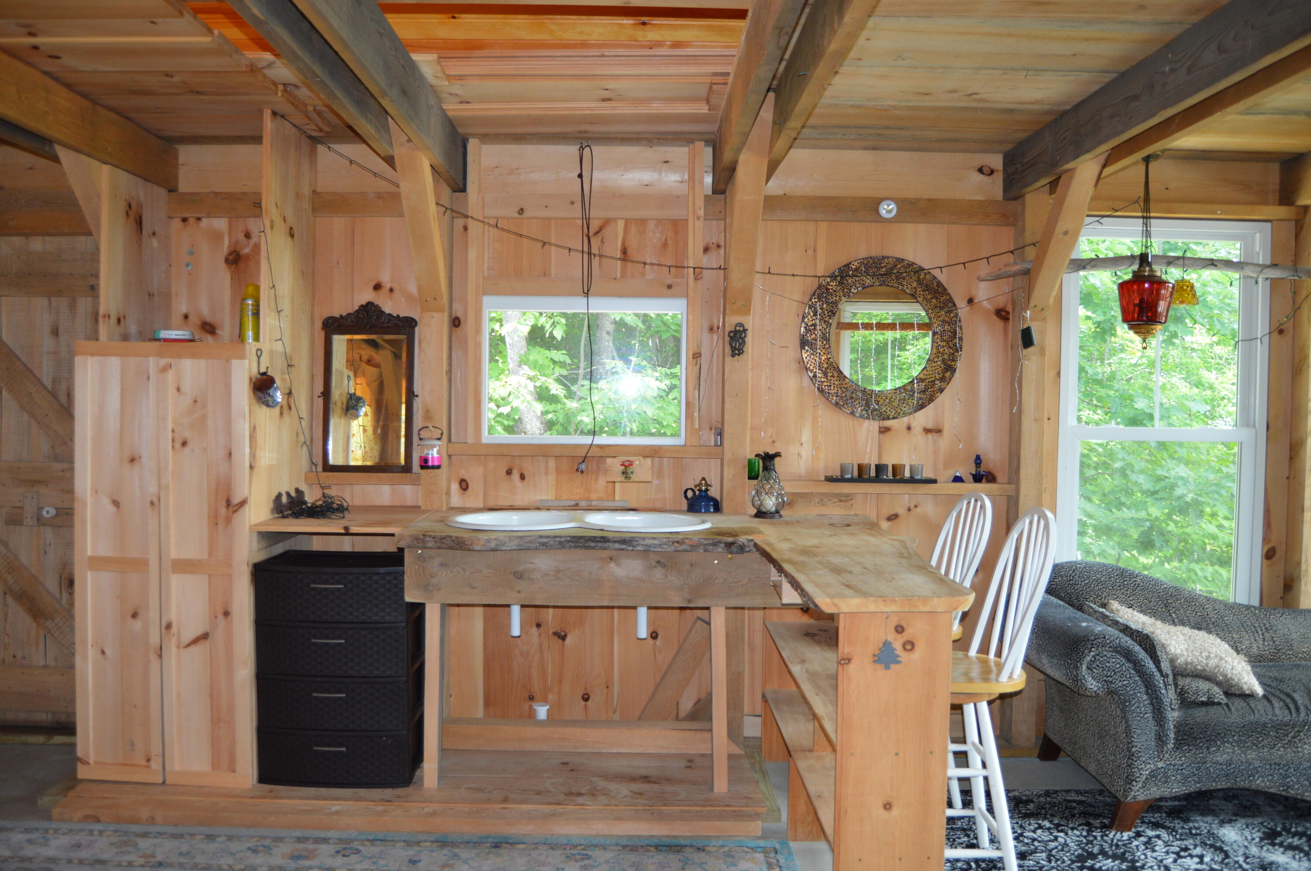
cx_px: 656
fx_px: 982
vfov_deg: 47.8
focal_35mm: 27
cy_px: 436
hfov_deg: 67.4
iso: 400
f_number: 4
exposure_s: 1/60
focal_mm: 18
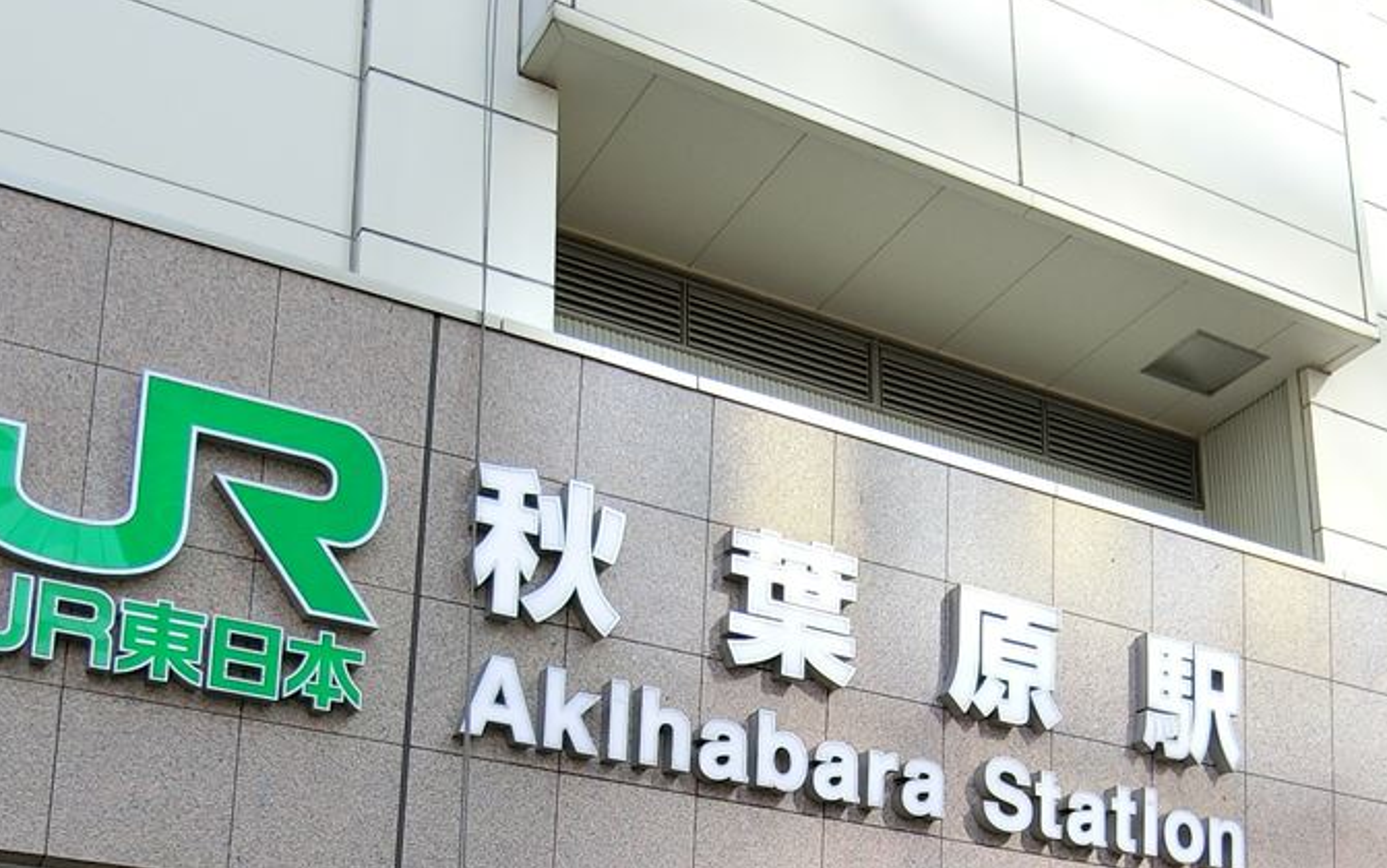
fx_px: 1815
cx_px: 777
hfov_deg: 41.7
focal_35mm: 48
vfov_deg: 25.0
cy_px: 955
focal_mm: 4.06
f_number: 2.7
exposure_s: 1/250
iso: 80
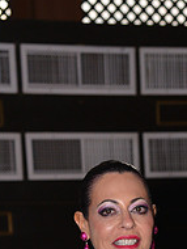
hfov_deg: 8.1
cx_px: 171
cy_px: 366
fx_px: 1308
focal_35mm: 182
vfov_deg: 10.5
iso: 1000
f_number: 5
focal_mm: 62
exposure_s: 1/250
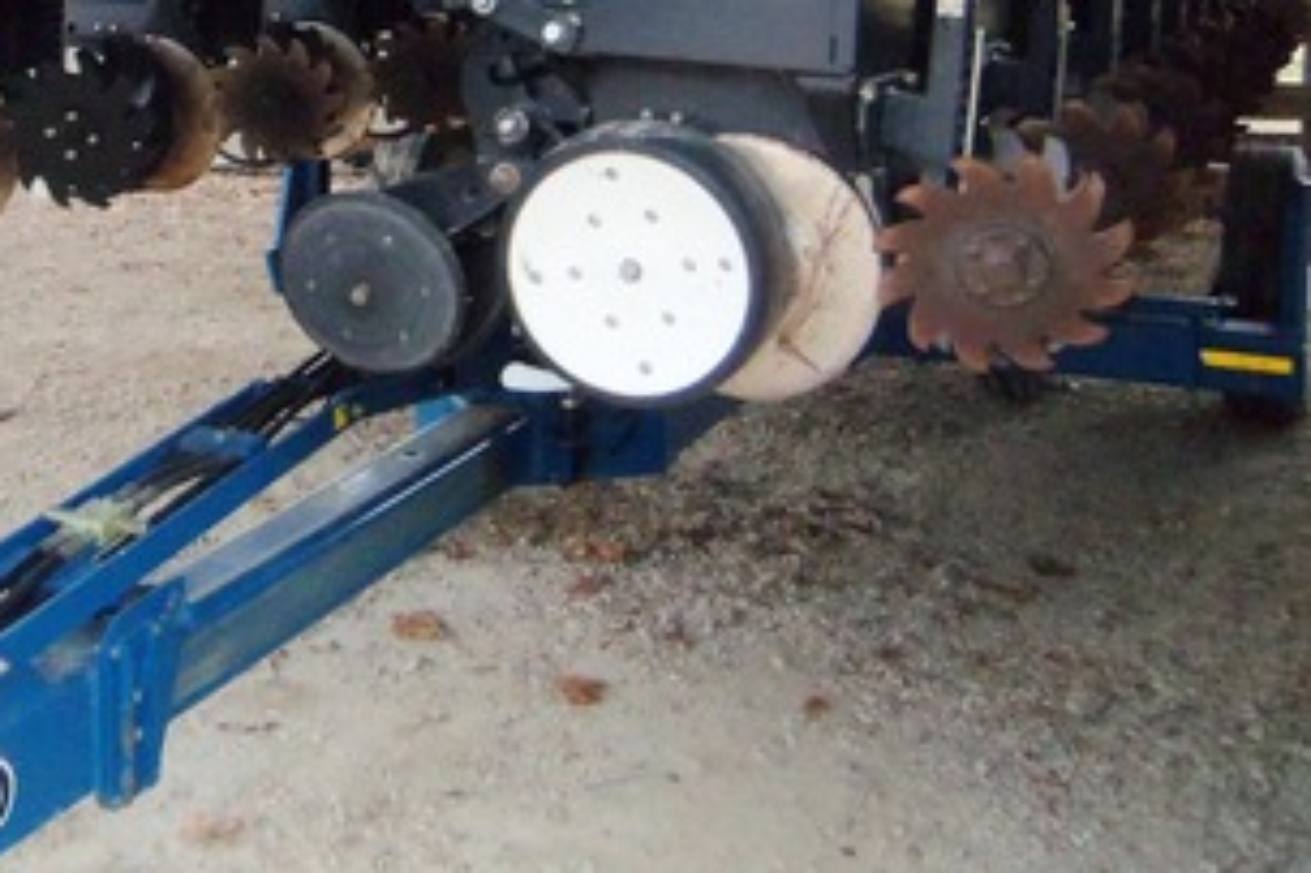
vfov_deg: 24.8
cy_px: 13
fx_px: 1893
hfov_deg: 37.1
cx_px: 301
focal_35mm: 52
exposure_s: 1/30
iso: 400
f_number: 3.9
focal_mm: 5.1
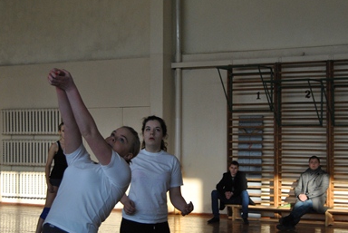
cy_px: 115
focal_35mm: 80
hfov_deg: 25.3
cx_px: 169
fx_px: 774
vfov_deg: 17.1
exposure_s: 1/500
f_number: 4.5
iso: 400
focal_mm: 32
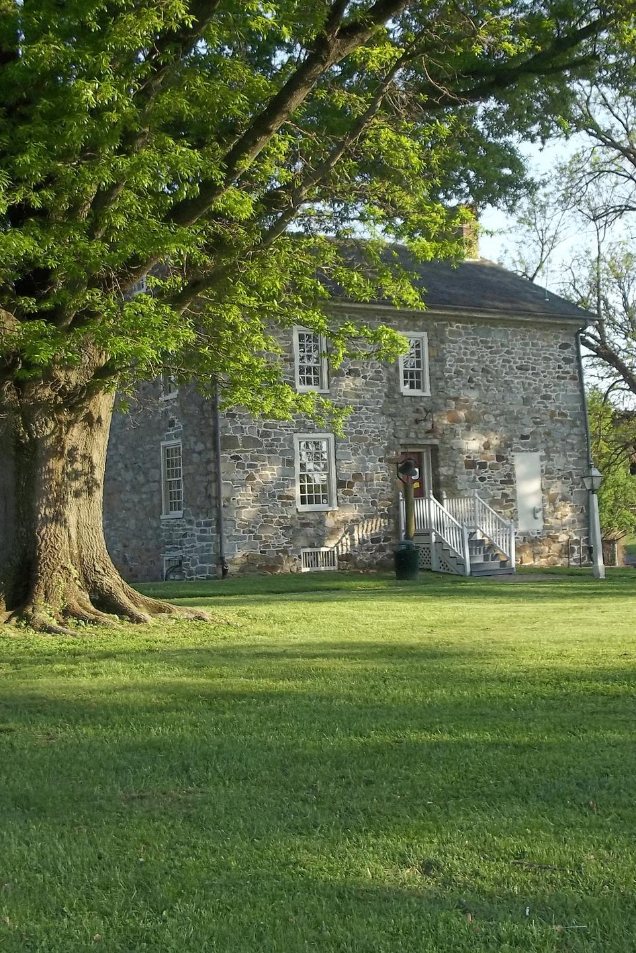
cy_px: 452
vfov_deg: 41.1
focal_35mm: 48
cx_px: 319
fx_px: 1272
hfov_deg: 28.1
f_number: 2.9
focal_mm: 5.7
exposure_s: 1/320
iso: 80
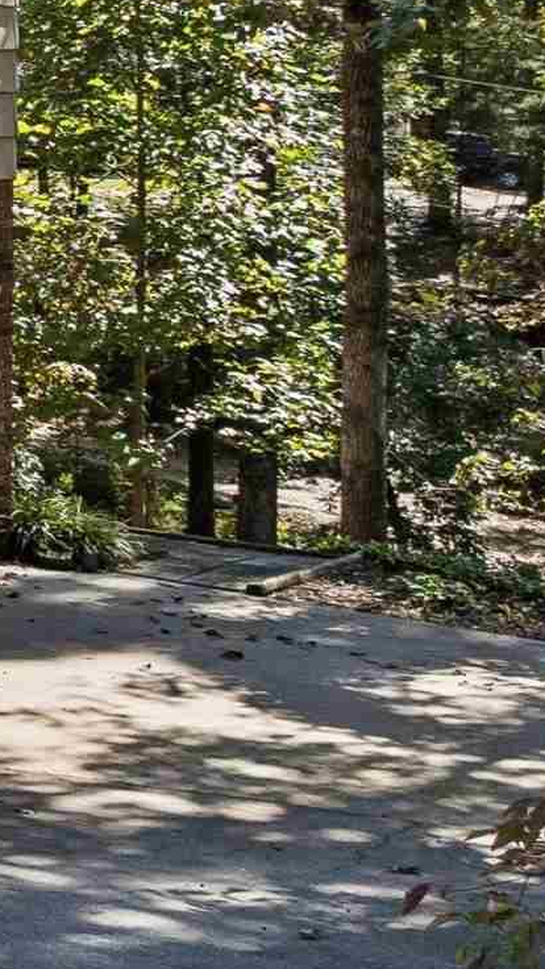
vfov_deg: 19.1
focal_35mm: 109
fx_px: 2800
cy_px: 4
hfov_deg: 8.6
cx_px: -1251
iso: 160
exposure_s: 1/60
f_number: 2.8
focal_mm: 12.3
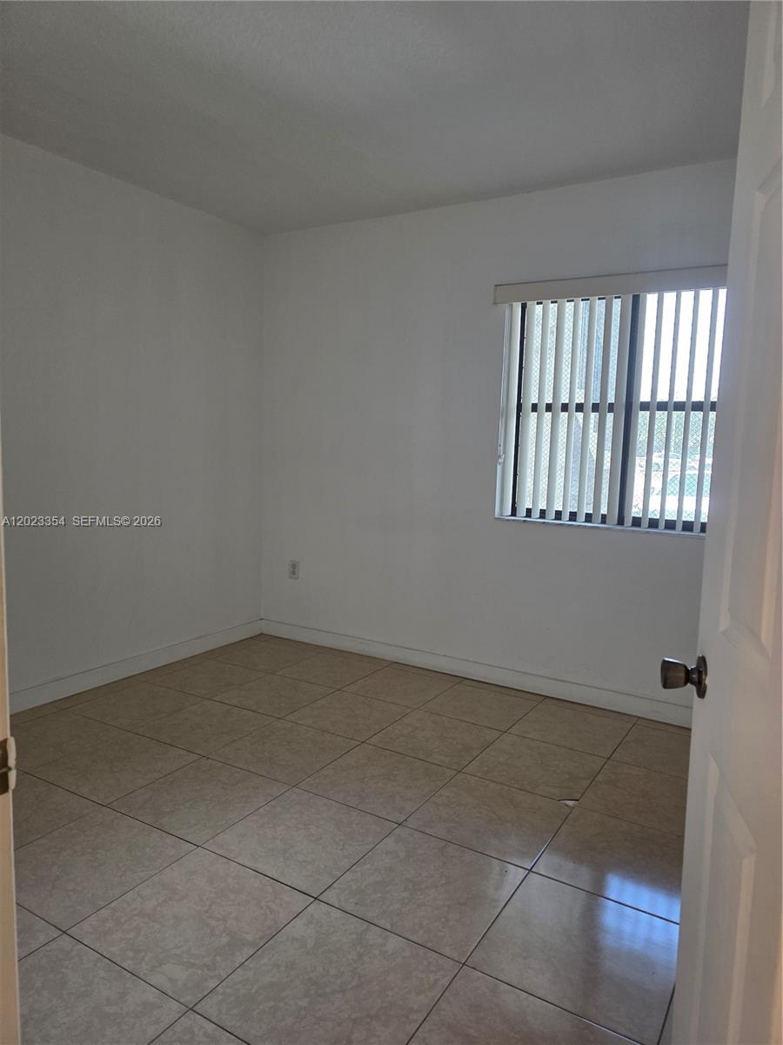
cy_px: 522
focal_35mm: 23
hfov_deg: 58.9
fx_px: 694
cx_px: 392
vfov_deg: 73.9
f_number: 1.7
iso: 125
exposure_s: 1/120
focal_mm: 6.3
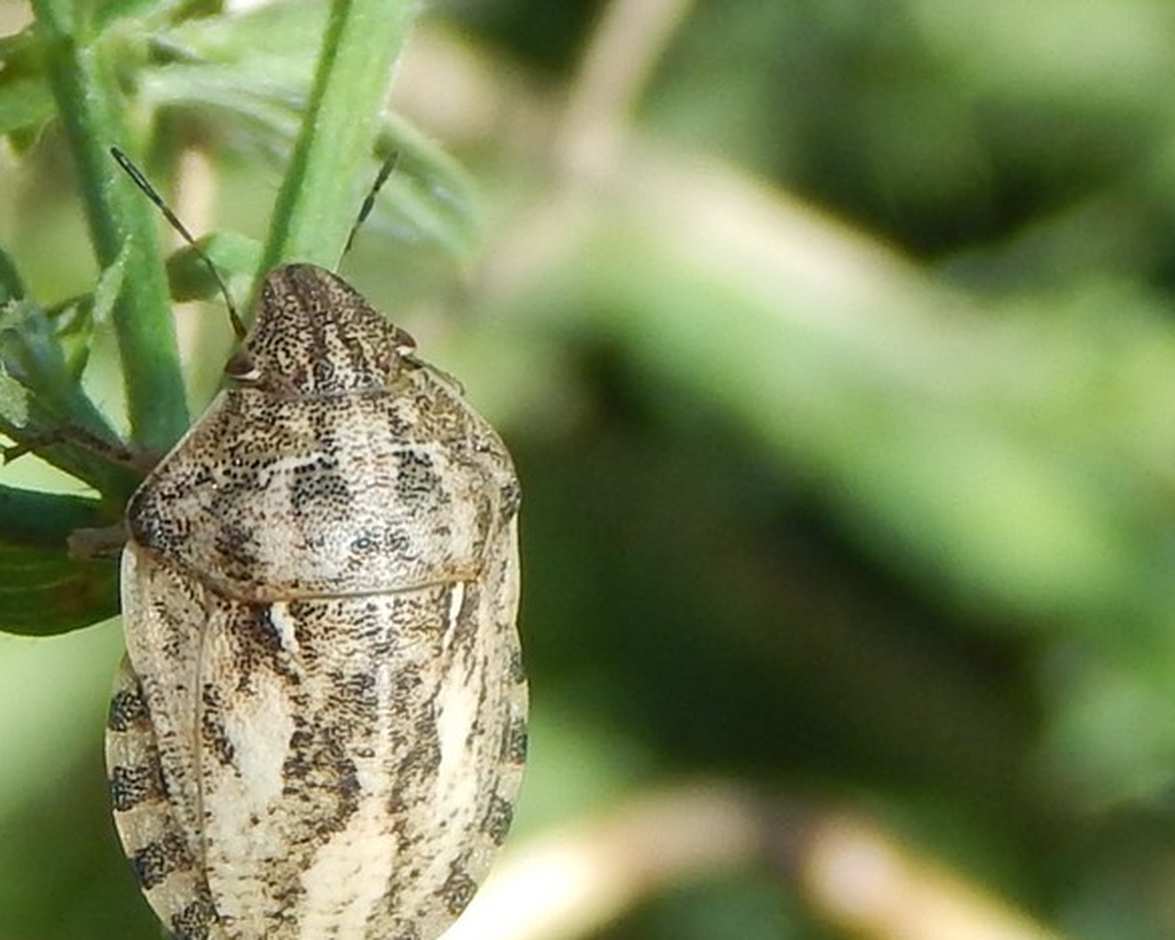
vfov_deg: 10.4
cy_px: 542
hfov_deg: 13.0
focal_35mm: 148
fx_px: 5147
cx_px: 332
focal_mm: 18.7
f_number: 4.5
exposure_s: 1/500
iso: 125
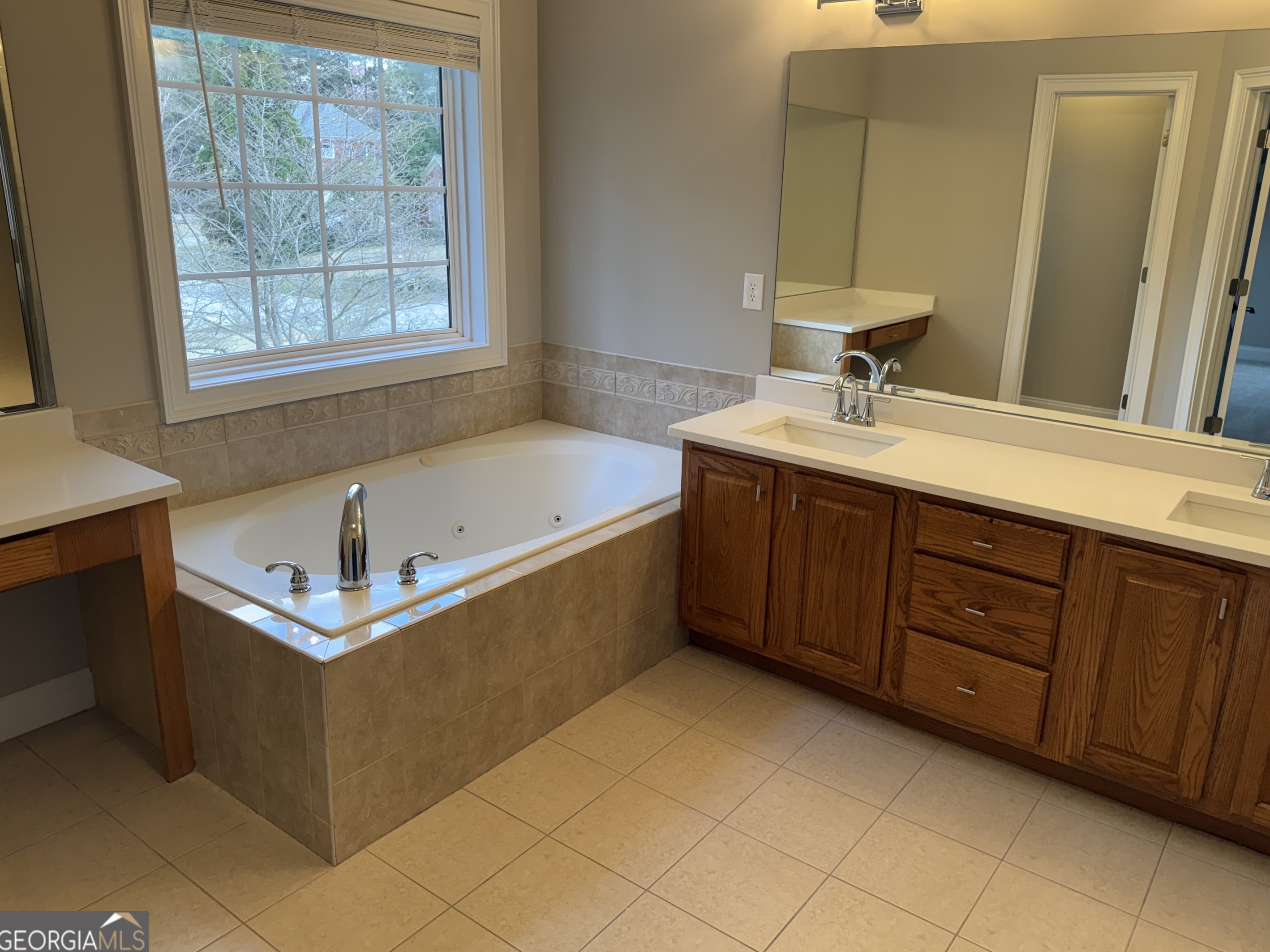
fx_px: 954
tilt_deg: -15.6
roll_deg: -2.7
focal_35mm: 26
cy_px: 447
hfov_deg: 67.2
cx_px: 682
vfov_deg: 53.0
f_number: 1.78
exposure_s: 1/120
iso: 100
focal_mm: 6.76
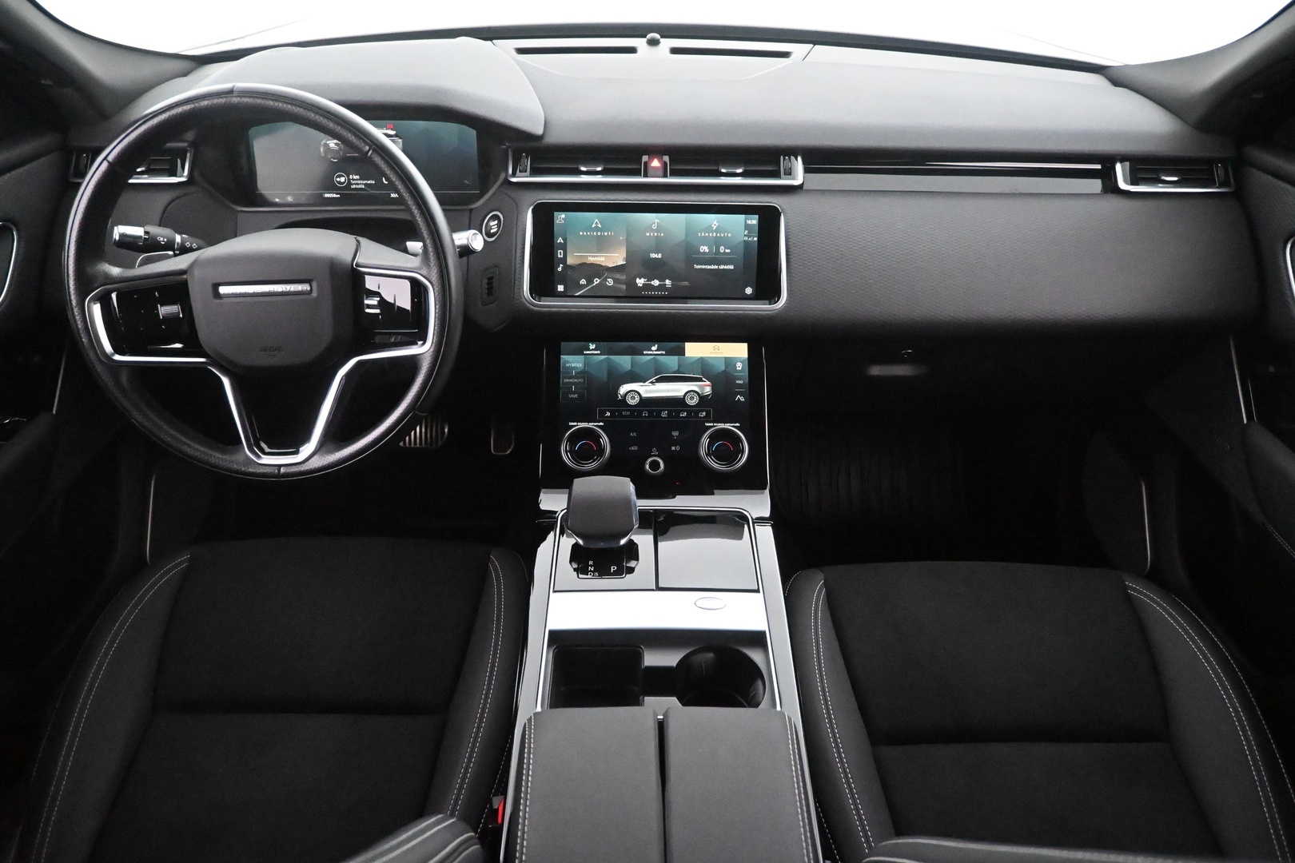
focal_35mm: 24
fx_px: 863
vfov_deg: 53.1
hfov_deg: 73.7
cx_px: 648
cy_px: 432
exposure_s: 1/60
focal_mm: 16
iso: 12800
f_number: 3.5
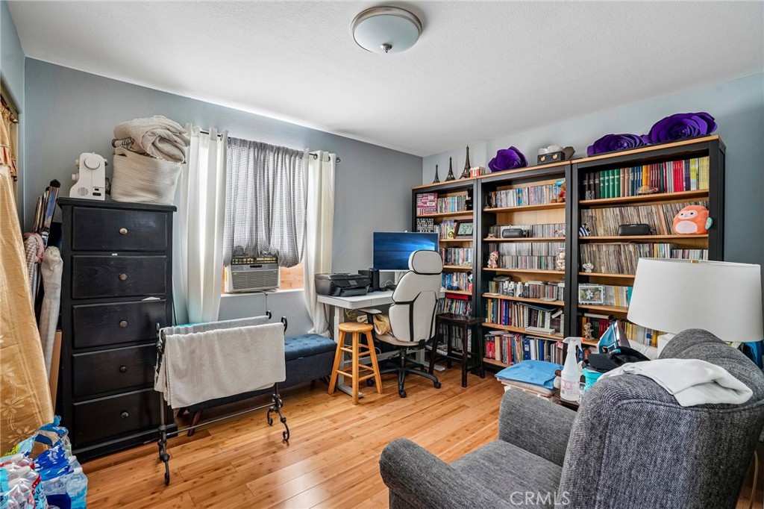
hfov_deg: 96.8
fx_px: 339
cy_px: 254
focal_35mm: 16
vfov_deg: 73.7
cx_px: 382
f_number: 8
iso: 400
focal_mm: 16
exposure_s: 1/4
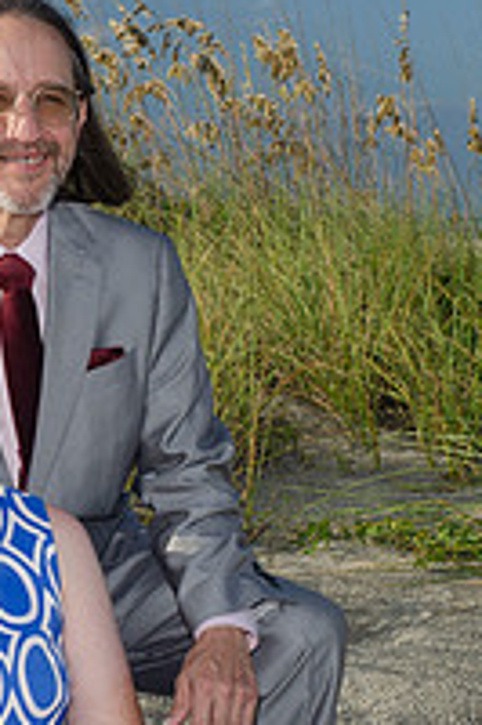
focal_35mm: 118
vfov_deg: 17.3
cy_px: 508
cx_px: -7
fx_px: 2374
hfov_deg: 11.5
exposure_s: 1/250
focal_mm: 35
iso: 100
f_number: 10
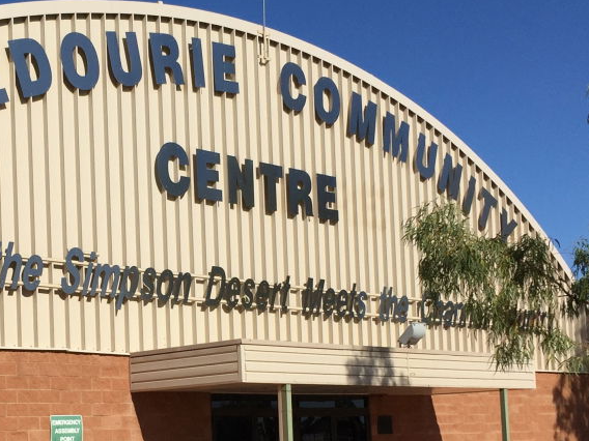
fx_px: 1140
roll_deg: +2.3
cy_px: 363
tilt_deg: +5.1
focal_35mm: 67
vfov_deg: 21.6
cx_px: 123
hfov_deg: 28.4
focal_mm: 4.15
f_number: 2.2
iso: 32
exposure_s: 1/4405
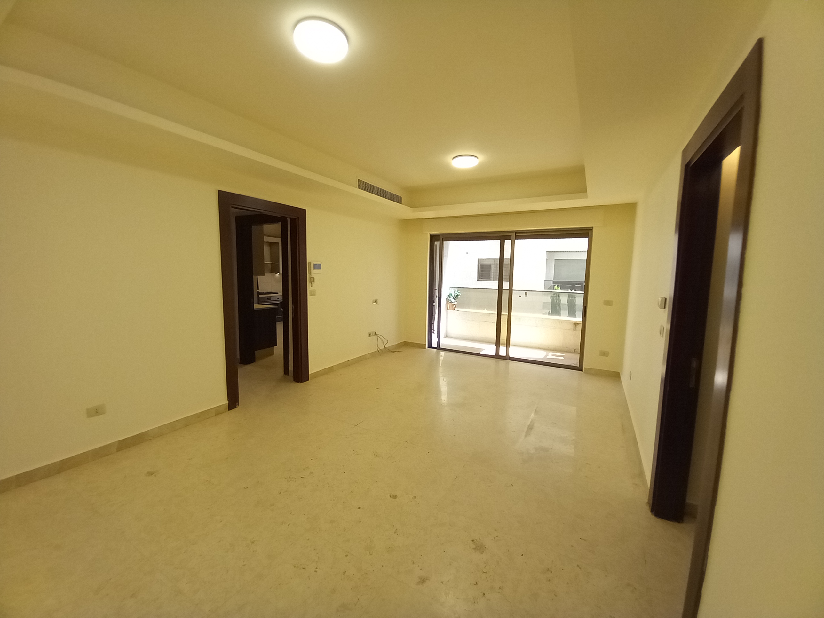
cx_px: 412
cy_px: 309
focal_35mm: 13
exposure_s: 1/100
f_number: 2.2
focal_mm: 1.13
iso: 100
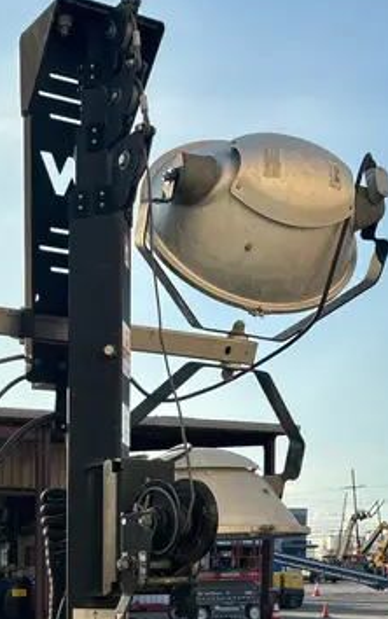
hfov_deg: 21.7
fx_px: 962
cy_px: 622
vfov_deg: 32.7
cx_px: -30
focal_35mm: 57
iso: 50
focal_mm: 5.96
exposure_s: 1/2193
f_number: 1.6
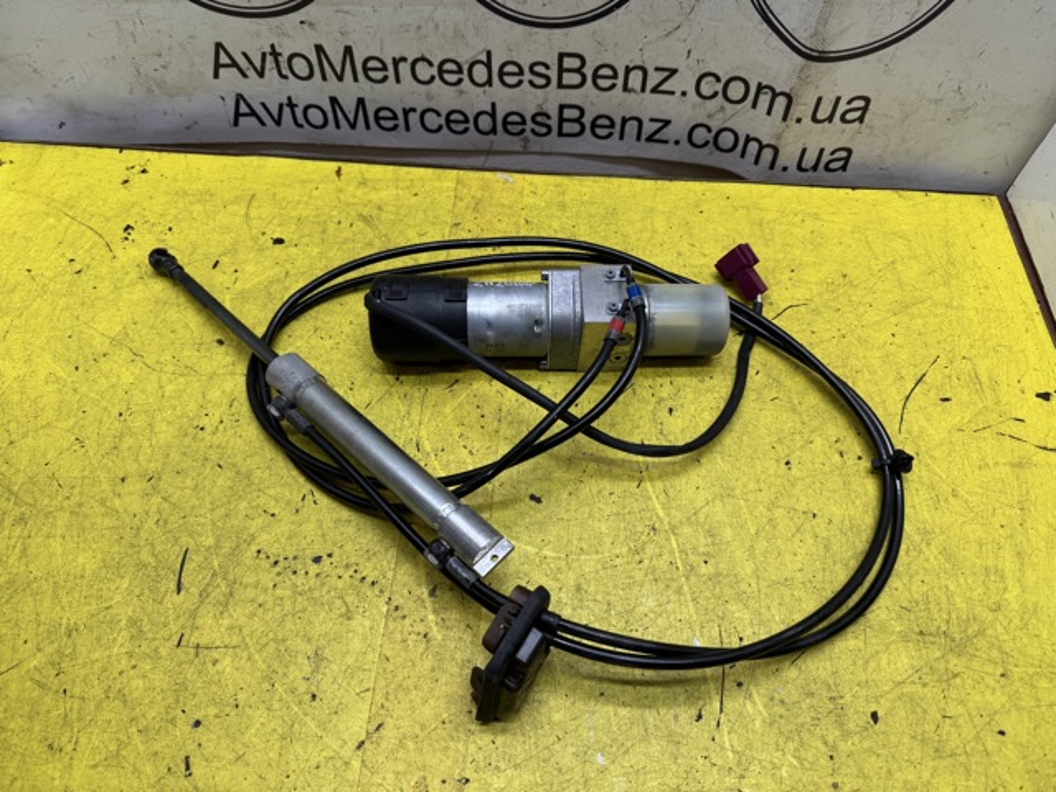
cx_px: 528
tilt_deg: -57.0
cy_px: 396
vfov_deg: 56.8
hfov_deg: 71.6
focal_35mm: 24
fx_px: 732
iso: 50
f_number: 1.78
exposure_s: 1/124
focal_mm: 6.76
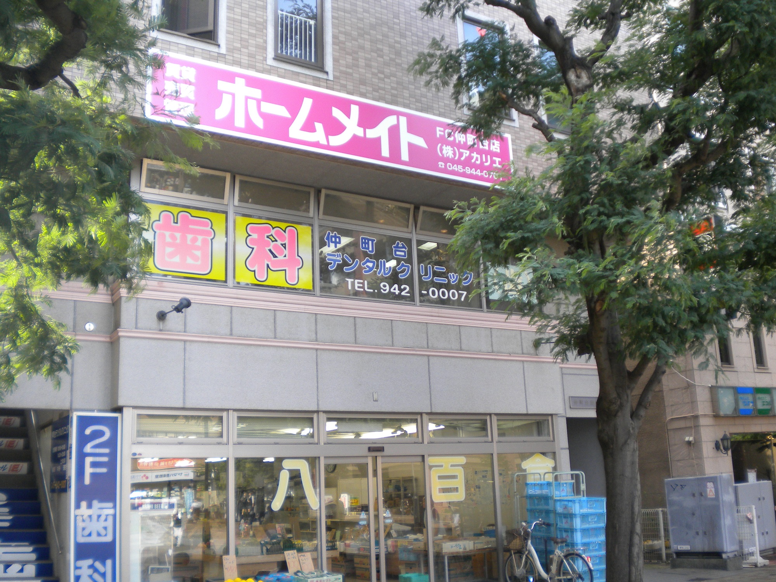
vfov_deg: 40.7
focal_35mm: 35
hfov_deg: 52.6
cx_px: 388
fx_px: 785
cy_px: 291
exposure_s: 1/125
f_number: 3.1
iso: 113
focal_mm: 6.3
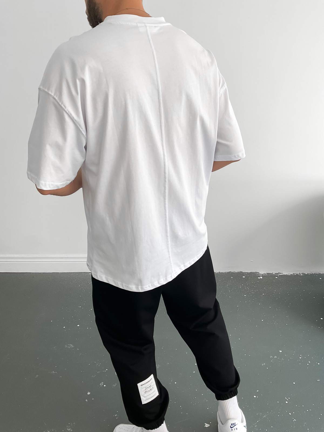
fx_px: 362
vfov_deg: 61.7
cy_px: 216
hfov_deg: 48.2
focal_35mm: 29
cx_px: 162
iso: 25
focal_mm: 3
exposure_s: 1/120
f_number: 1.8
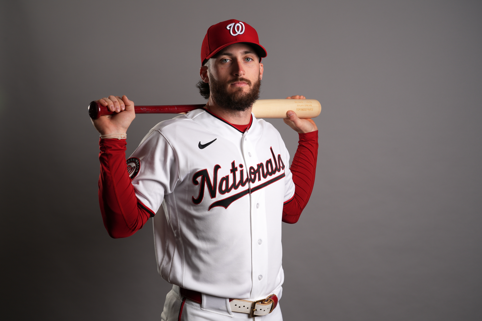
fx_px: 870
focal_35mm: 65
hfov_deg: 31.0
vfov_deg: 20.9
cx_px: 241
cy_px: 160
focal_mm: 65
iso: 160
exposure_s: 1/160
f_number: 9
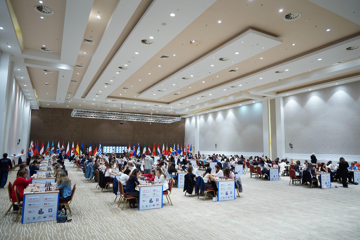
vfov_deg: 53.1
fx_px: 240
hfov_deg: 73.7
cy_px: 120
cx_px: 180
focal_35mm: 24
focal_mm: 24
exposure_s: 1/60
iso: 1000
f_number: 2.8
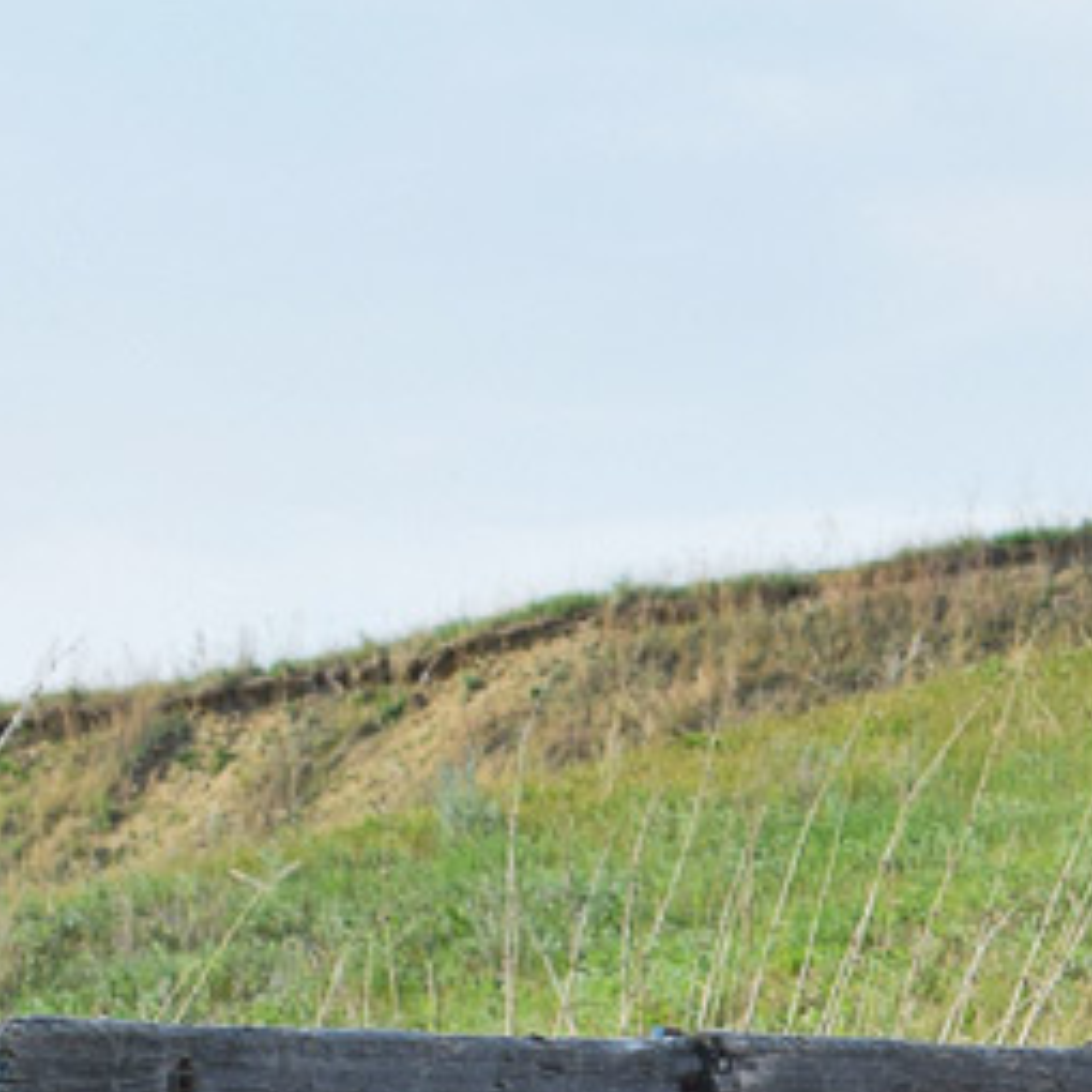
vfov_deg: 9.2
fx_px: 6638
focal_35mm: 186
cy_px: 1533
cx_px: 1871
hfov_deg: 9.0
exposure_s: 1/250
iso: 220
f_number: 8
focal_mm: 31
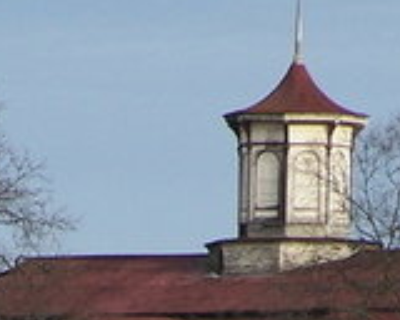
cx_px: 174
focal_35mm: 1125
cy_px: 578
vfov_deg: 1.4
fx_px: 13318
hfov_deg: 1.7
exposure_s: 1/500
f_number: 3.3
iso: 80
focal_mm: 39.5
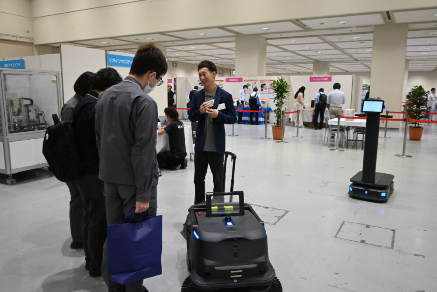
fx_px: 355
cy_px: 146
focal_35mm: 29
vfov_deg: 44.6
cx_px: 218
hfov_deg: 63.2
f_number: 3.8
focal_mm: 19.5
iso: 800
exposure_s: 1/125
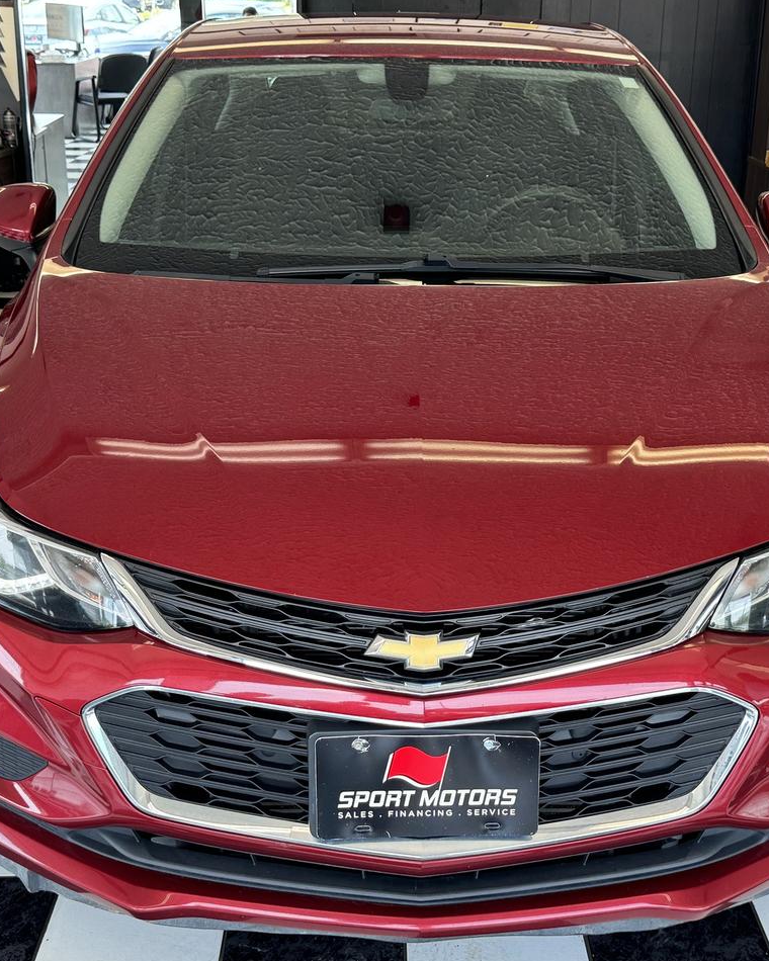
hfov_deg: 30.2
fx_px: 1422
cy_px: 483
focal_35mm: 50
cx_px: 409
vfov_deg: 37.3
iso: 64
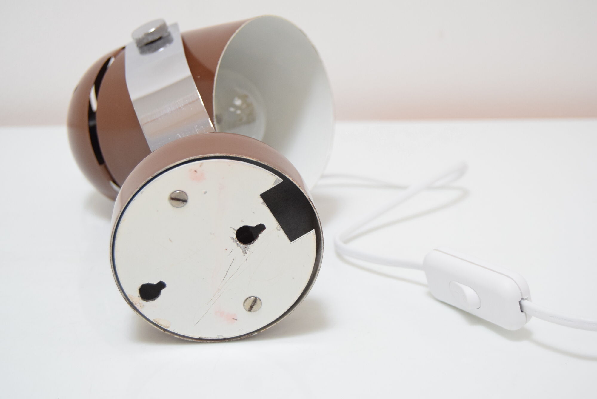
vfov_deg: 22.7
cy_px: 200
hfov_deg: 33.4
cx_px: 298
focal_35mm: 60
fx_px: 996
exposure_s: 1/40
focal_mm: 40
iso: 1600
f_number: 5
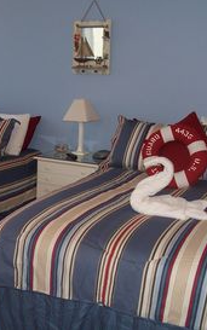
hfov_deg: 25.8
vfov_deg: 40.3
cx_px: 71
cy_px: 164
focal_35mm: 50
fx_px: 451
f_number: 2.8
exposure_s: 1/60
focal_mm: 6
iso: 80
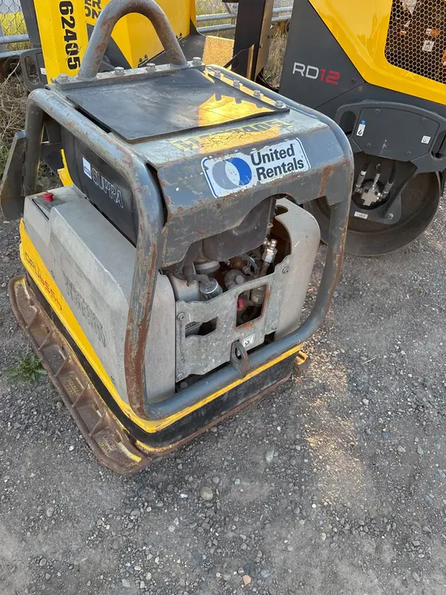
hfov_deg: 53.1
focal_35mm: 26
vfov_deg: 67.3
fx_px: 447
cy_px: 298
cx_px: 223
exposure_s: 1/170
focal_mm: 5.96
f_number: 1.6
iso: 64
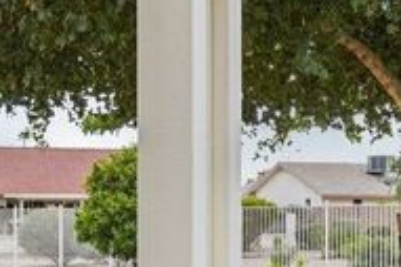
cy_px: 245
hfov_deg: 23.2
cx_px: 55
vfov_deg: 15.7
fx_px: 957
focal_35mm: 86
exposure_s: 1/320
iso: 400
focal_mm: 16
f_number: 8
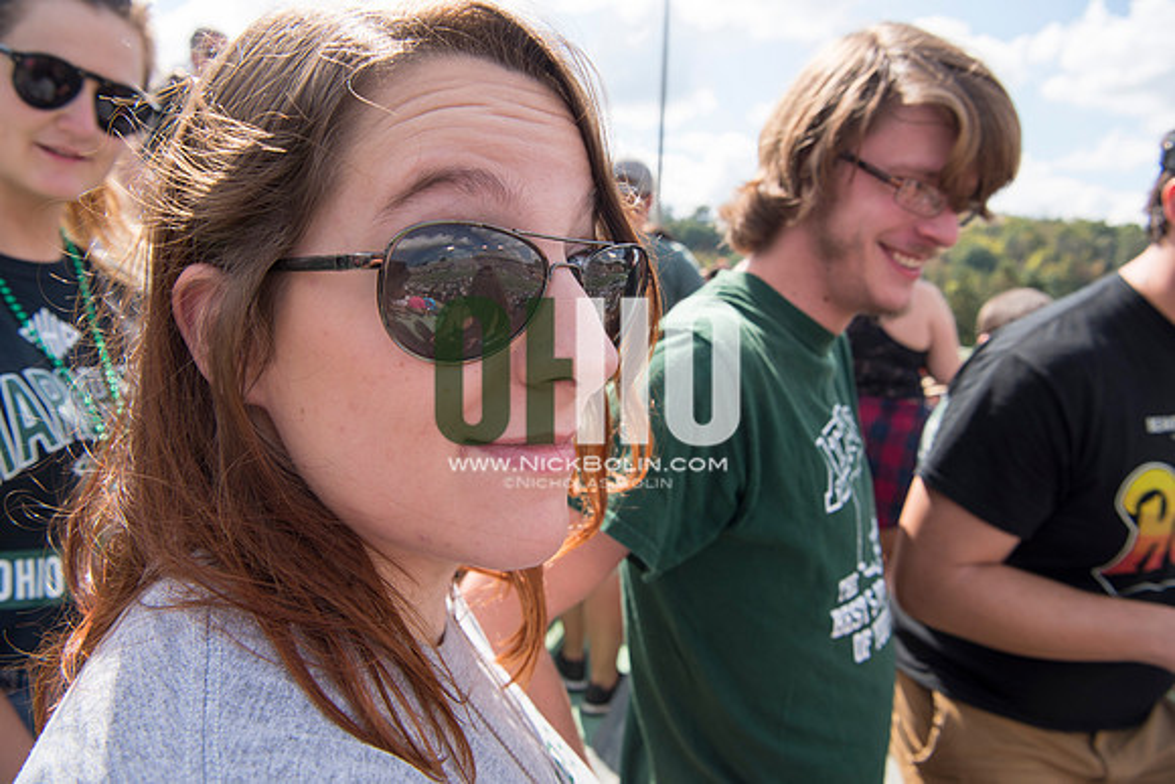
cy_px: 392
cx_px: 588
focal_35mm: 24
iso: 200
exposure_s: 1/500
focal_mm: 24
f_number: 7.1
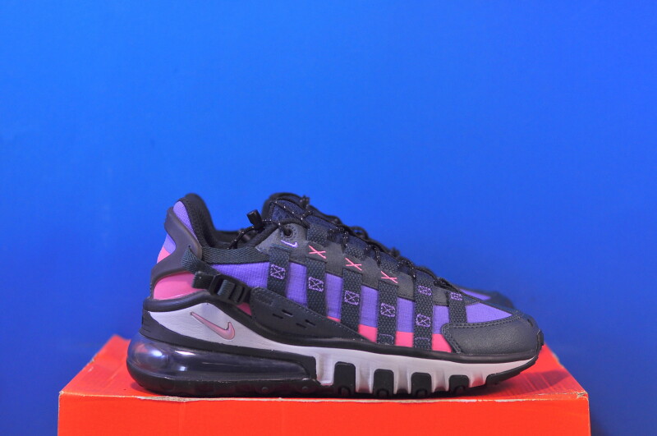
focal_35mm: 75
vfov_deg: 18.1
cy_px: 218
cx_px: 328
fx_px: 1367
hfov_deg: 27.0
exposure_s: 1/320
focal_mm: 50
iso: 250
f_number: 2.5
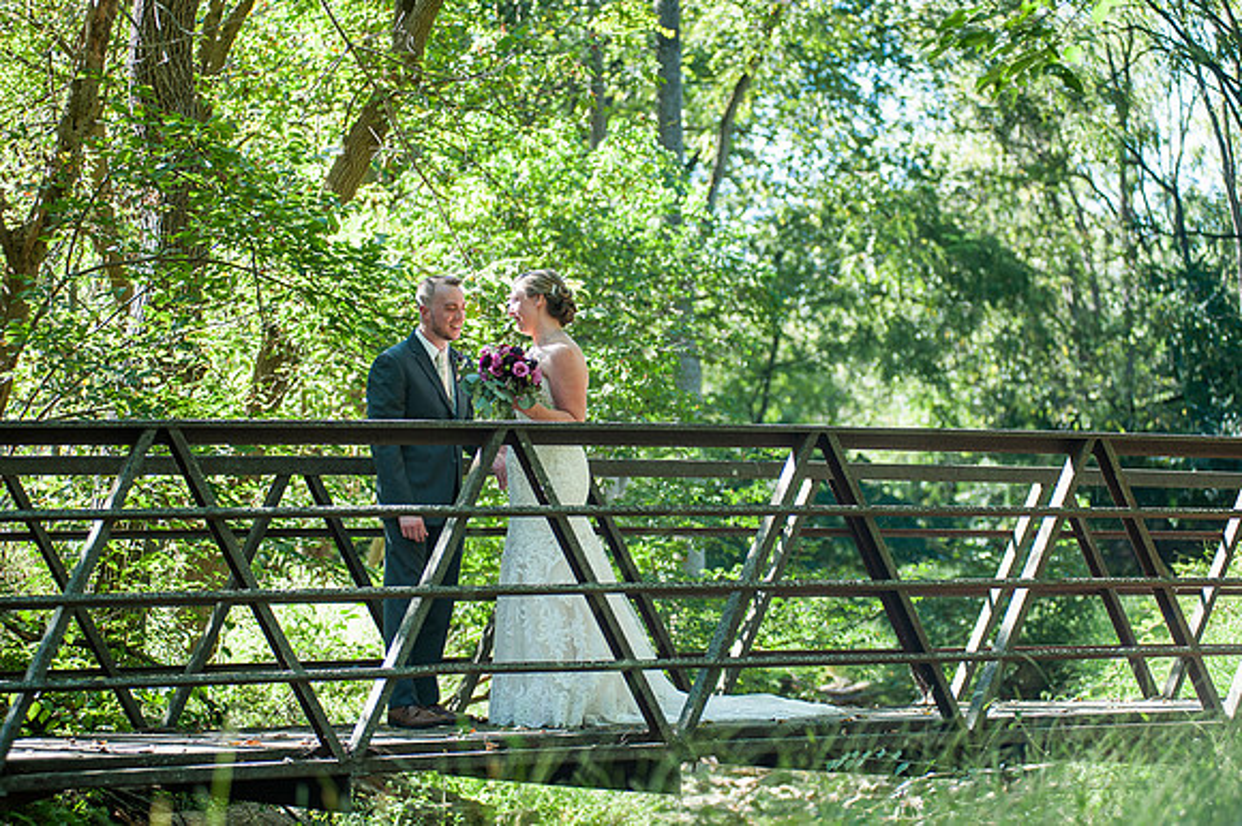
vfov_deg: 17.0
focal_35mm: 80
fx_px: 2758
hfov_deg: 25.4
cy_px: 413
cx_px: 621
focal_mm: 80
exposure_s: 1/320
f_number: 3.2
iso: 160
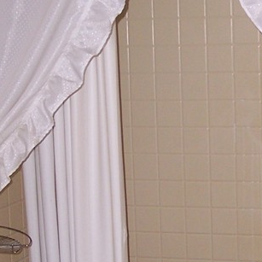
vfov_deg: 15.1
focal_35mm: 115
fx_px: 985
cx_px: 218
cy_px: 162
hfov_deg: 15.0
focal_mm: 8
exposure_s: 1/60
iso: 140
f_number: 2.8
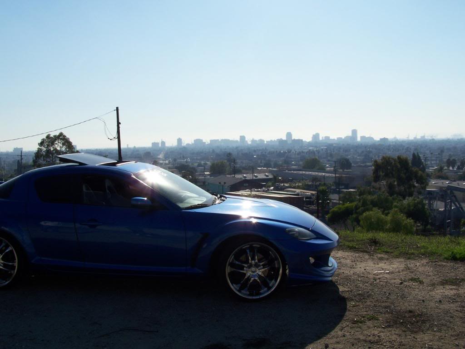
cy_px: 174
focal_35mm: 40
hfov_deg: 46.8
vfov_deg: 36.0
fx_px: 537
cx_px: 232
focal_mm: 6.7
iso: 80
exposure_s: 1/800
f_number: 5.6
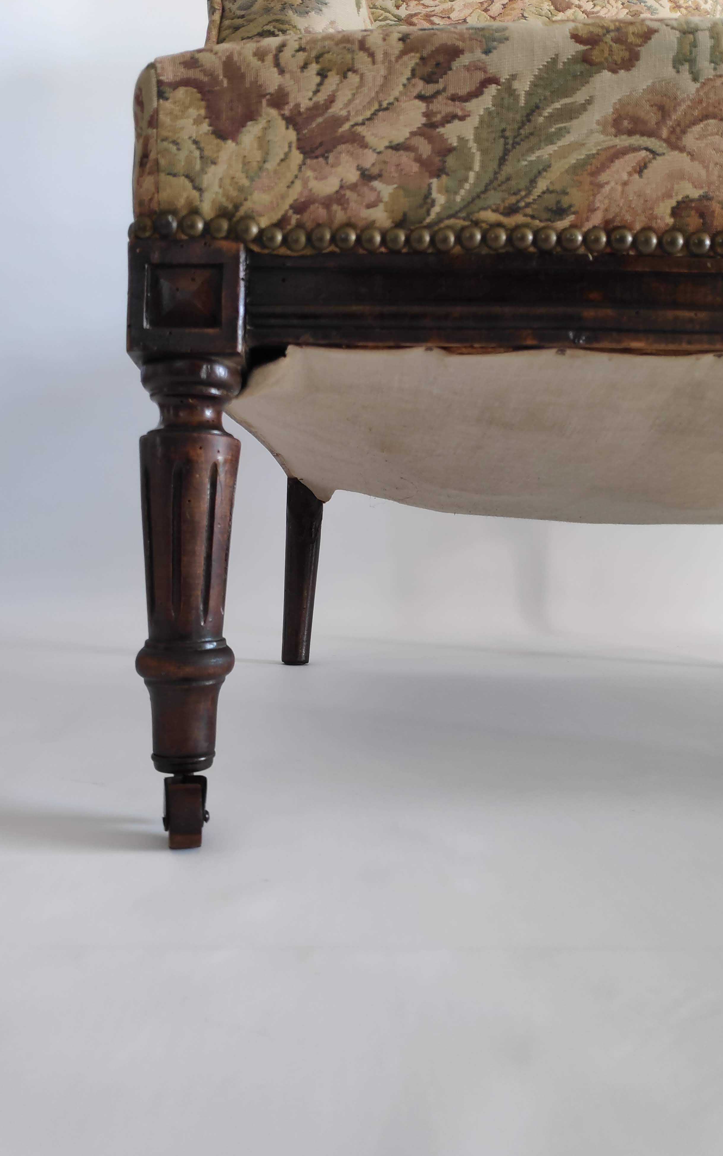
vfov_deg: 79.7
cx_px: 331
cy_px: 578
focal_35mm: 22
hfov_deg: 55.0
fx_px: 694
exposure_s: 1/100
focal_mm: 3.94
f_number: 1.9
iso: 517
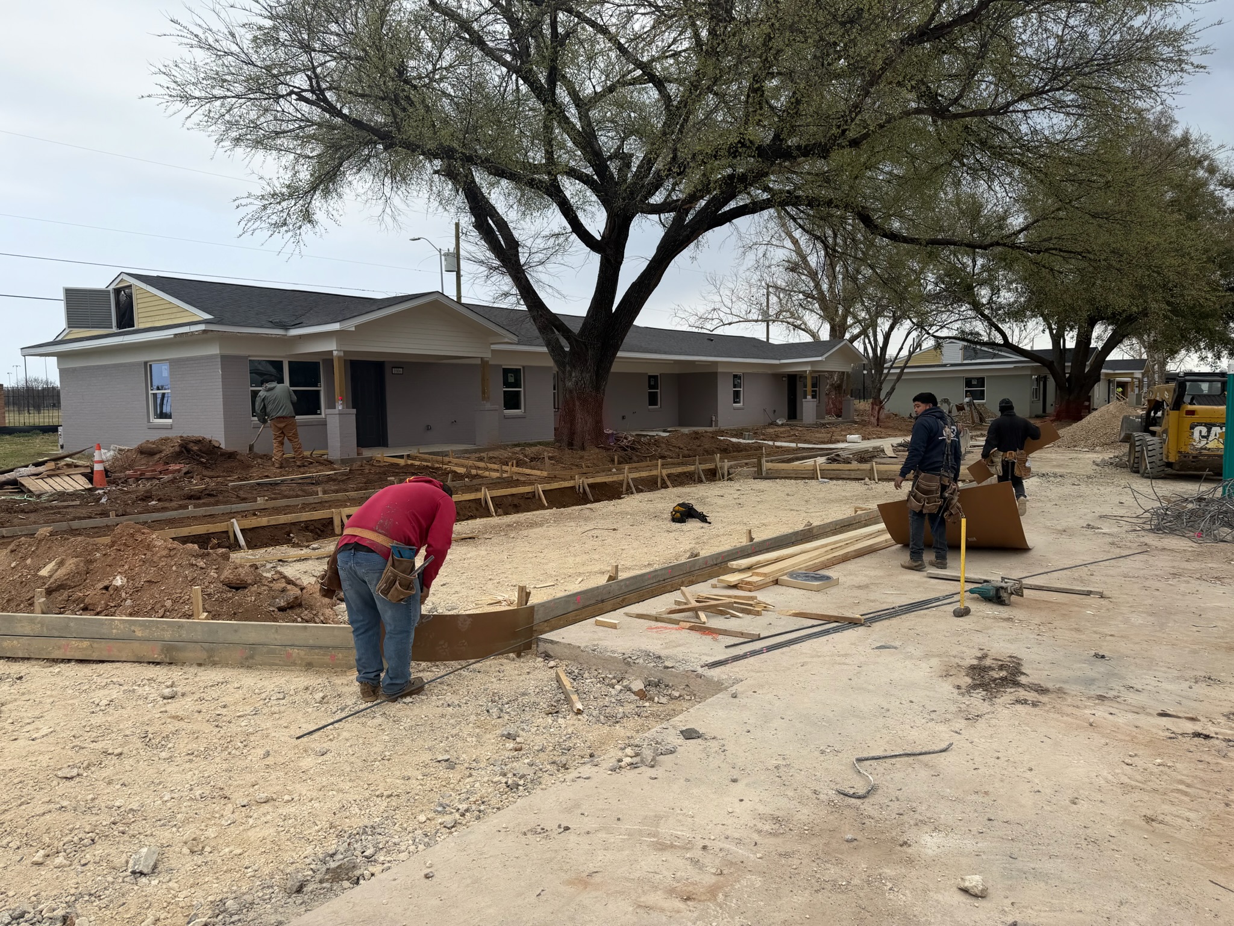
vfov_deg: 56.8
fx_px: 856
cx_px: 617
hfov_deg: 71.6
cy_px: 463
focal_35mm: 24
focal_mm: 6.76
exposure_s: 1/3021
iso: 80
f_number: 1.78
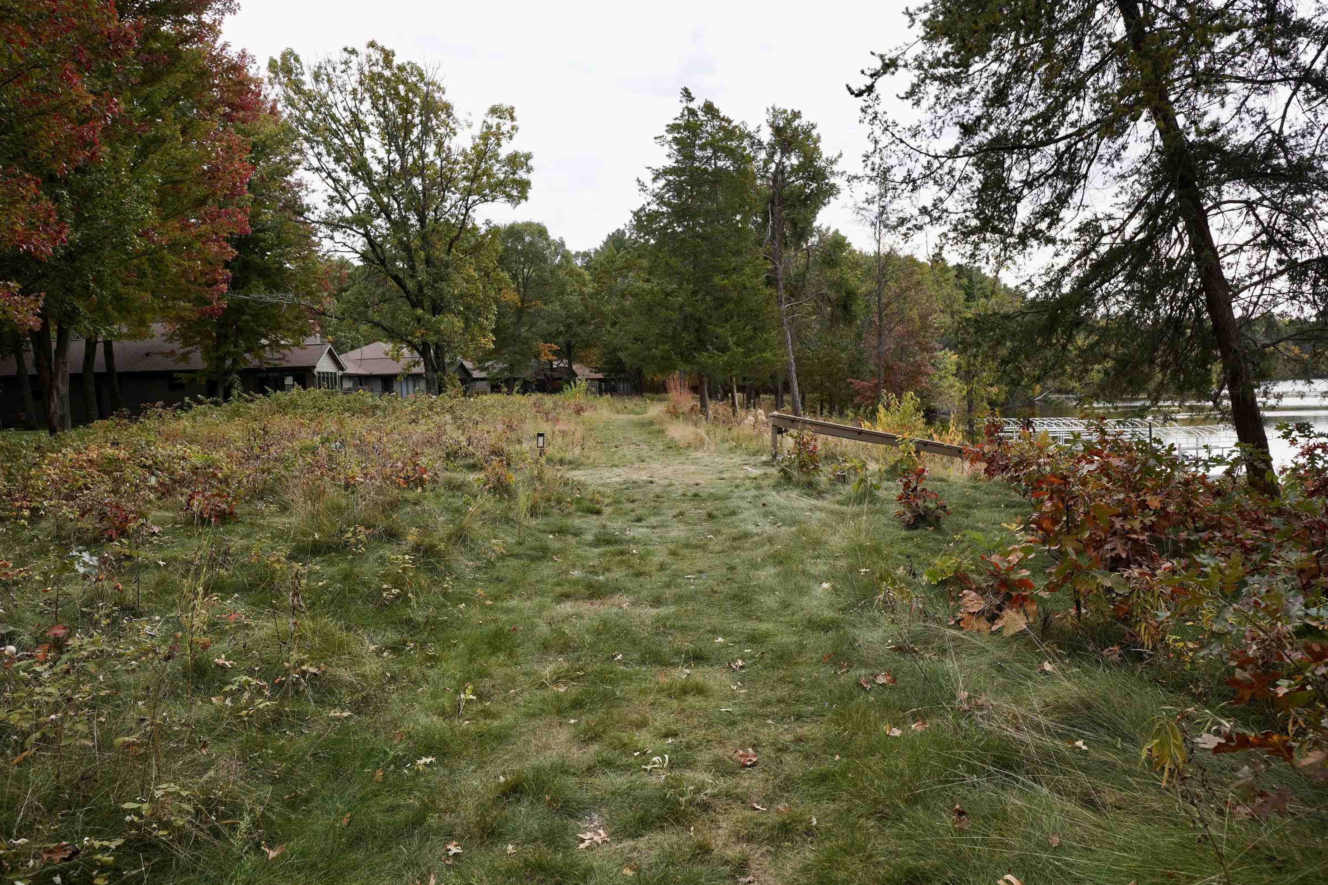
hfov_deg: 74.8
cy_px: 457
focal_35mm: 24
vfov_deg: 54.1
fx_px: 868
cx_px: 646
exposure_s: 1/250
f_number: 5
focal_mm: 15
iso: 100
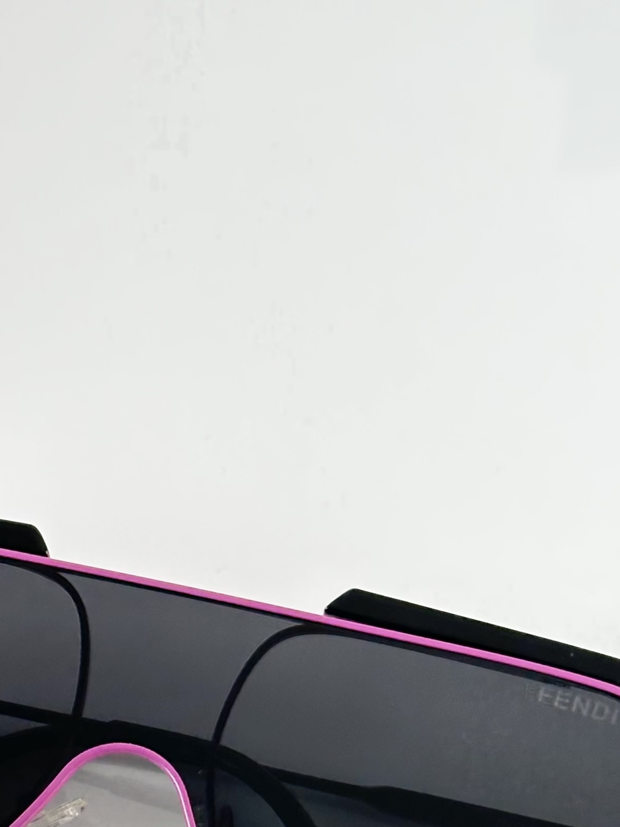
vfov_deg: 16.0
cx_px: 117
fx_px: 2913
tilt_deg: -53.1
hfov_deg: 12.1
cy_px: 734
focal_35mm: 122
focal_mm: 6.86
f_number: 1.78
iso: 100
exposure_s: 1/100
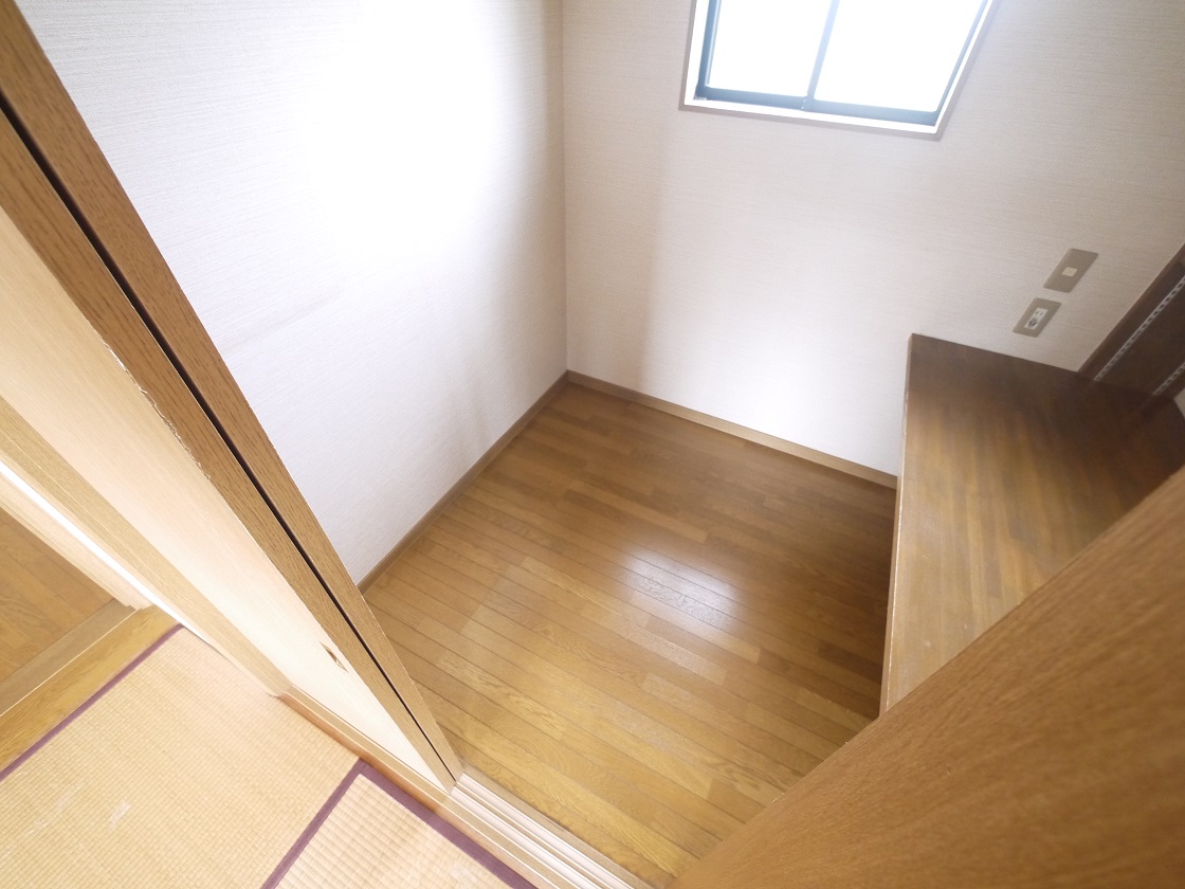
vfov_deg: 85.7
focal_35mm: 14
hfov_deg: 102.1
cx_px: 592
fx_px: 479
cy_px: 444
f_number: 4
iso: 1000
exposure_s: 1/60
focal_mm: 7
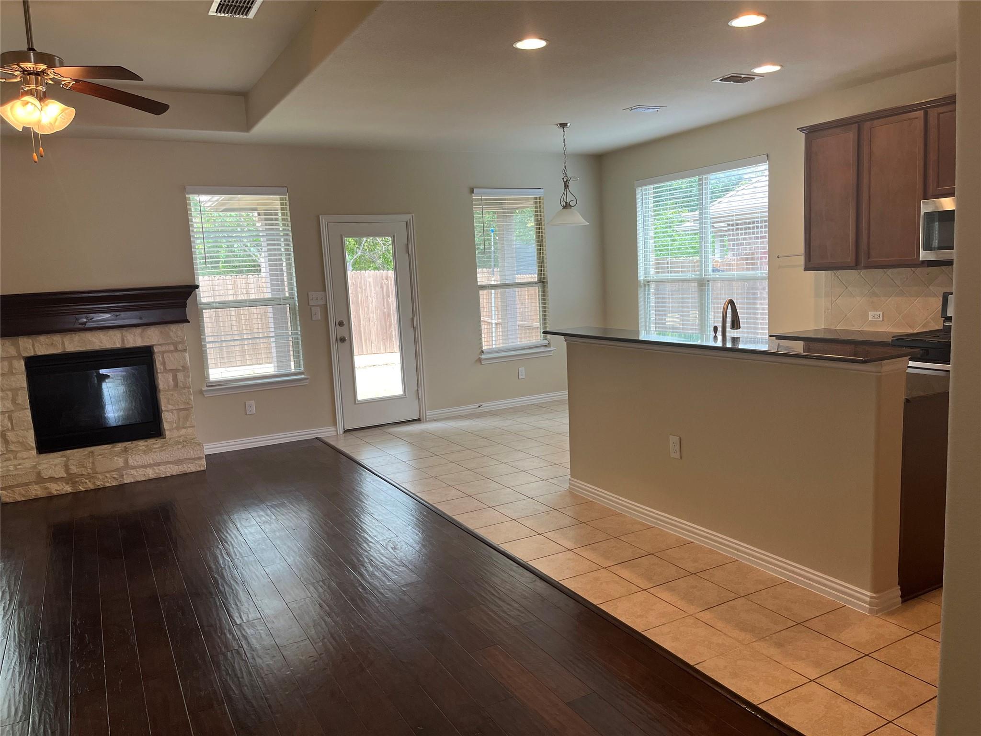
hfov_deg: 67.3
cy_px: 368
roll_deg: +2.4
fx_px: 737
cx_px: 490
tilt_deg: -7.8
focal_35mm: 26
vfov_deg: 53.1
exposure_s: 1/120
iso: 100
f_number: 1.6
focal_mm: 5.1
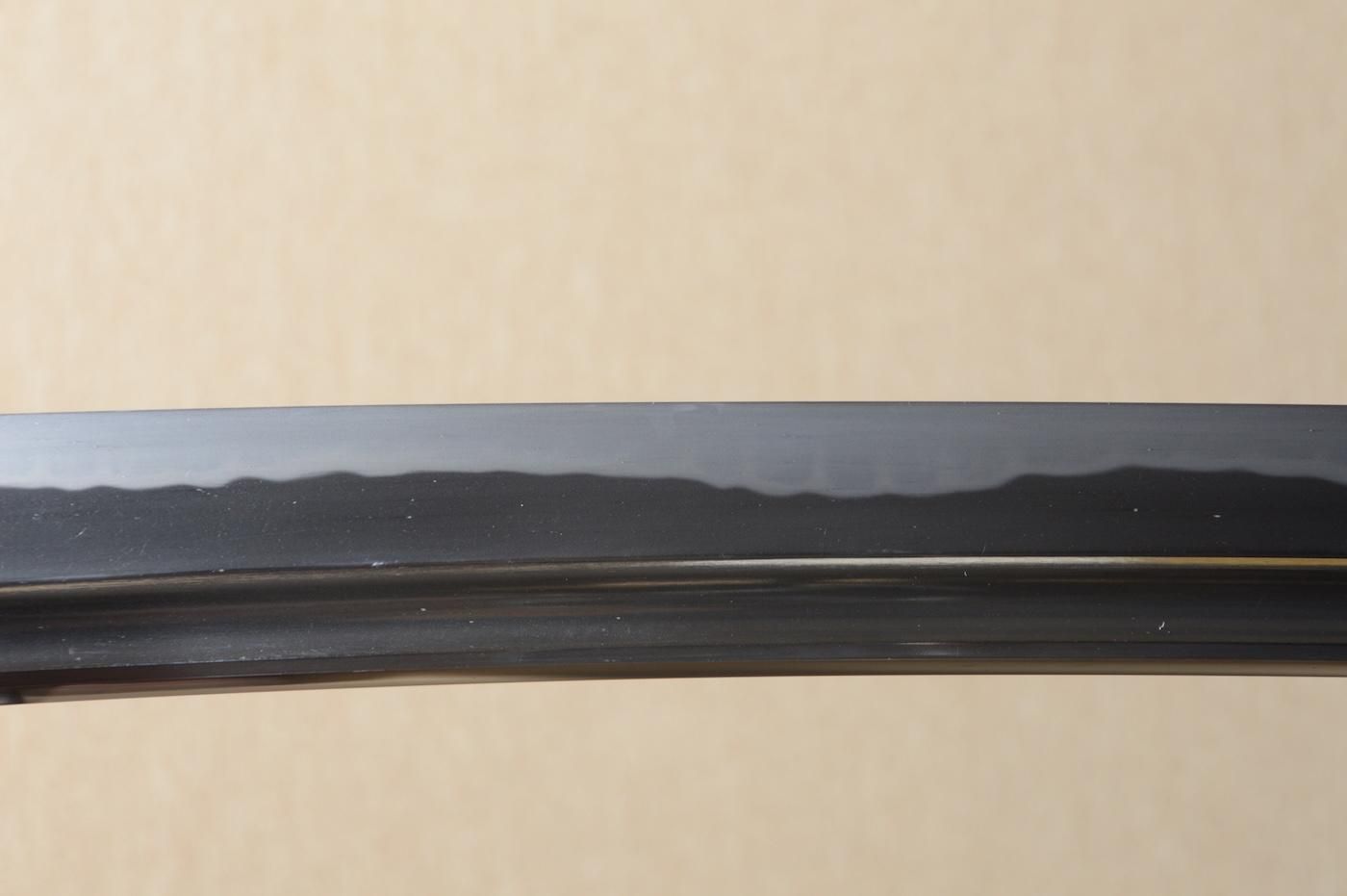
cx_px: 674
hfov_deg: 16.1
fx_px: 4767
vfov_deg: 10.7
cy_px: 448
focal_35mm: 128
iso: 400
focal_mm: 85
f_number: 11
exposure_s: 1/1.6
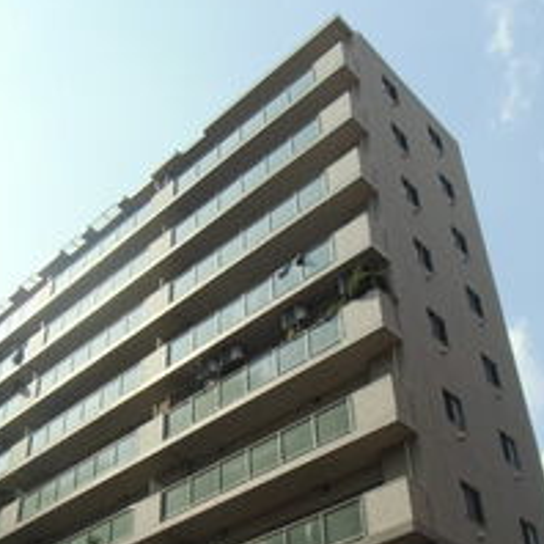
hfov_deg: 37.4
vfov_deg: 36.5
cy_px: 419
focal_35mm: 45
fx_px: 800
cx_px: 212
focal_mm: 4.24
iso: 64
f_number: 3
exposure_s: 1/640
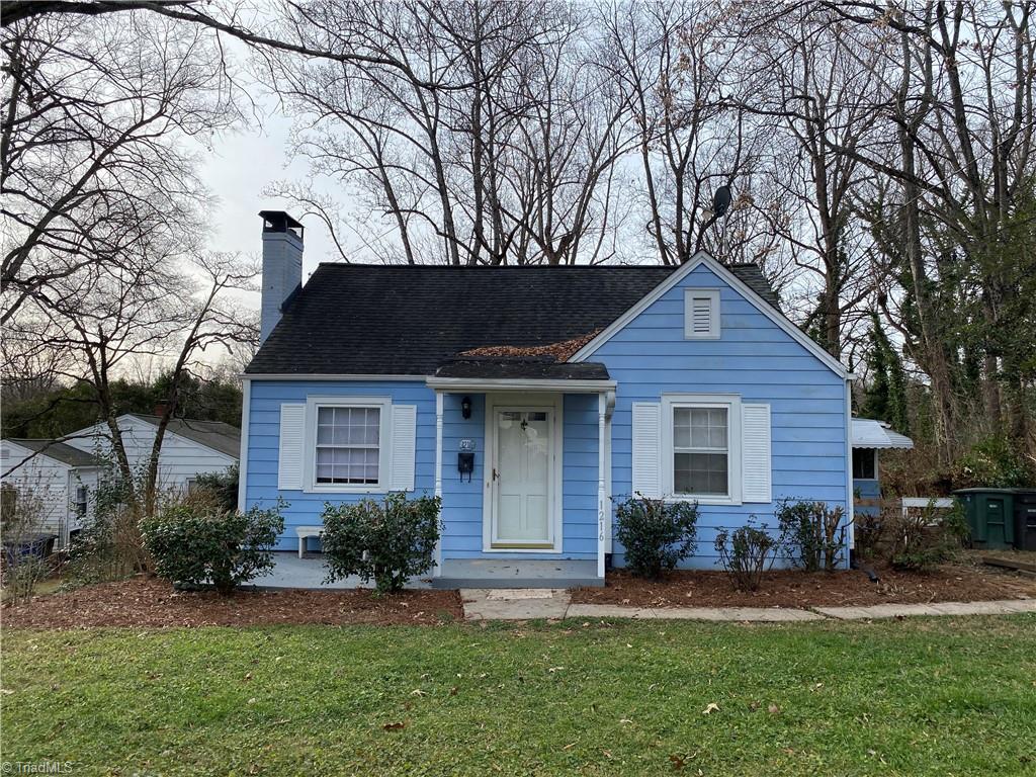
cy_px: 388
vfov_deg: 53.1
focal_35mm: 26
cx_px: 518
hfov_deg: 67.3
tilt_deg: +4.0
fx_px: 778
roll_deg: -1.6
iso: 32
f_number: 1.8
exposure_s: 1/1678
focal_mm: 4.25
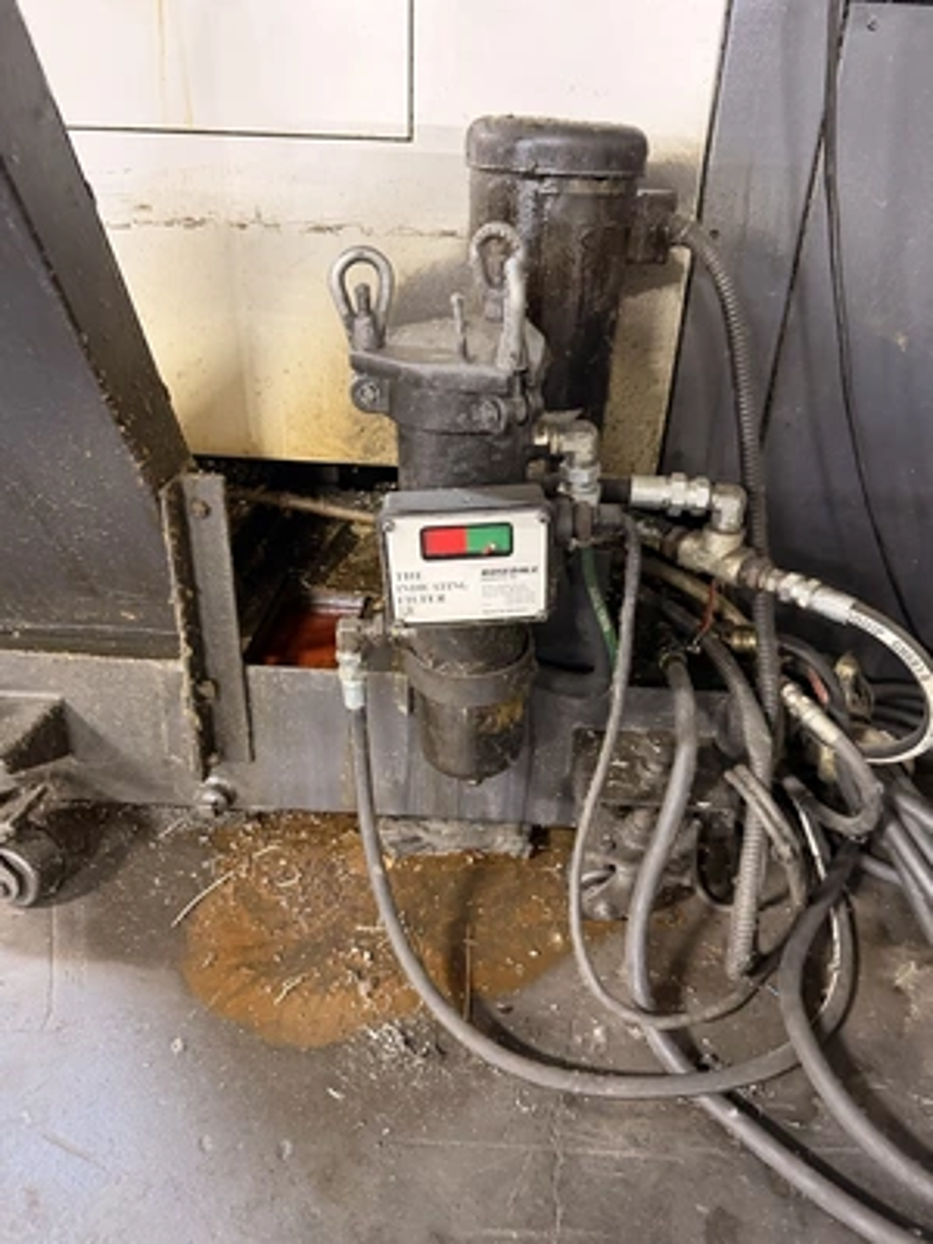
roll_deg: -2.2
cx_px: 466
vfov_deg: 71.6
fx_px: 862
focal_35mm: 24
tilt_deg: -29.2
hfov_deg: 56.8
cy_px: 622
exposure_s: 1/40
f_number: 1.78
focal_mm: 6.76
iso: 1000
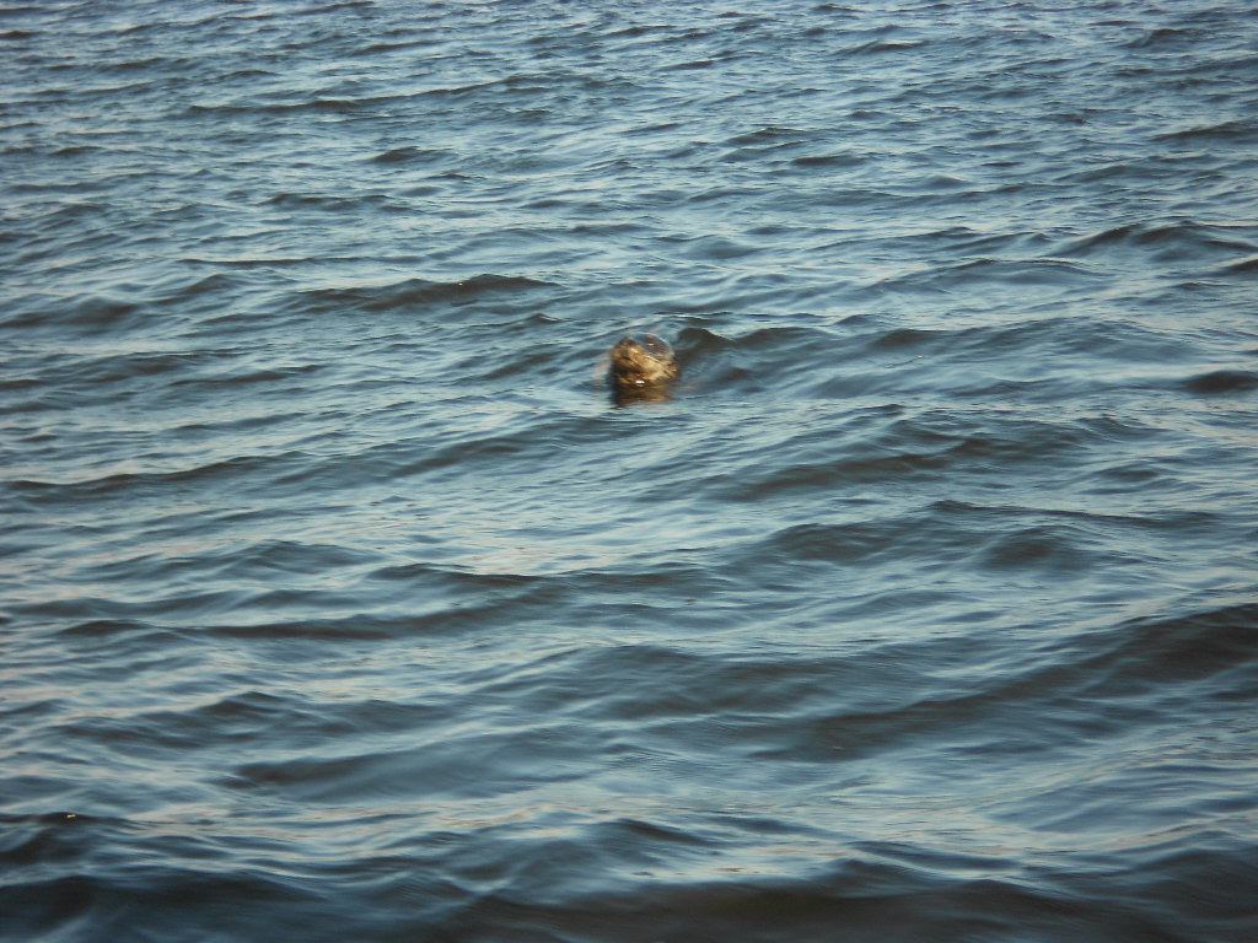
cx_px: 629
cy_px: 472
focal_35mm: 130
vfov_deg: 11.4
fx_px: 4724
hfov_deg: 15.2
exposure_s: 1/125
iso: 80
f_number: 6.5
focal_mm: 23
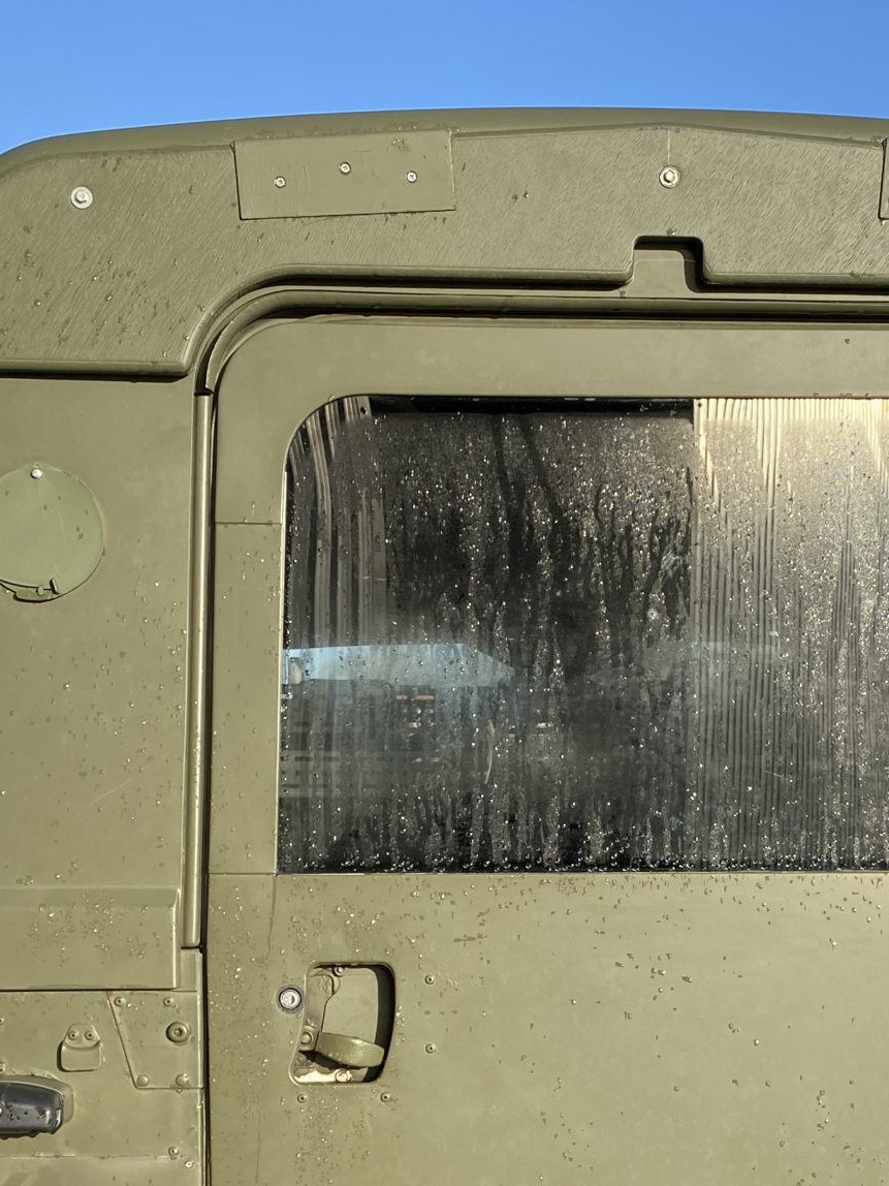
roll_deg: -0.2
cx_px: 609
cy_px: 988
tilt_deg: -6.8
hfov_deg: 25.1
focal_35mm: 58
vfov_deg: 32.1
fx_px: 1986
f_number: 1.8
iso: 32
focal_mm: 4.25
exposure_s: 1/1754
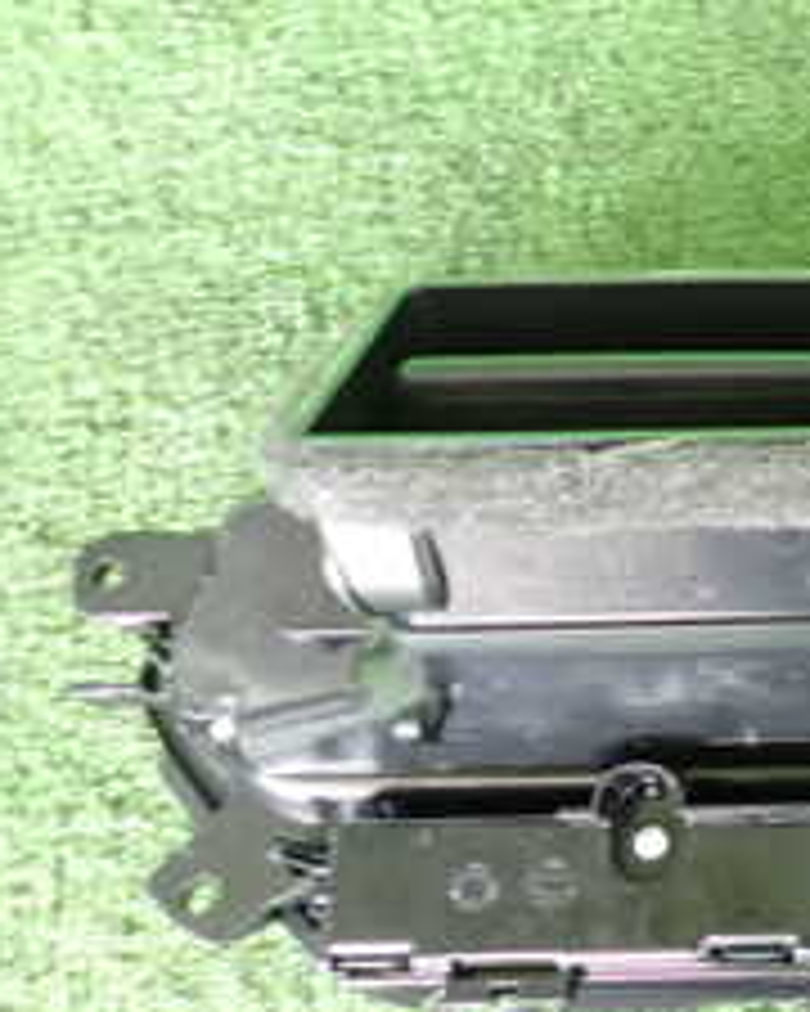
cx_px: 1256
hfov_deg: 19.9
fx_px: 1948
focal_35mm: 65
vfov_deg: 29.1
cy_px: 508
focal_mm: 4.5
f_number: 2
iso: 320
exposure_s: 1/30
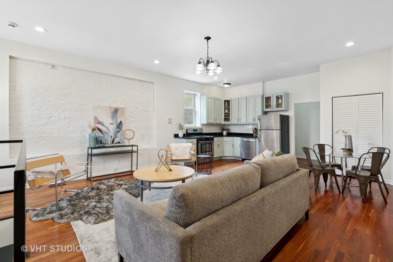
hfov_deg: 96.7
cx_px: 196
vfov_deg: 73.7
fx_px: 175
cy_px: 131
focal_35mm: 16
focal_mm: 16
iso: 320
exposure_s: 1/15
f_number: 8
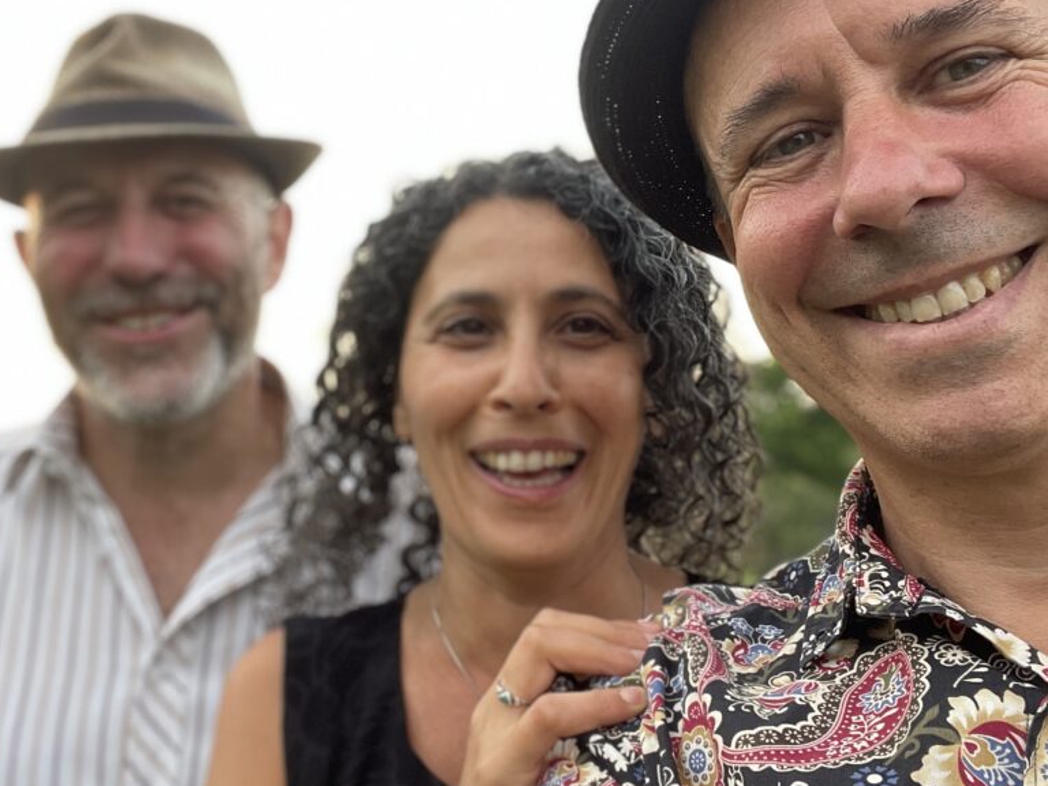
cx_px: 482
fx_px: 1211
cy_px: 344
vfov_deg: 35.9
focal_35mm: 40
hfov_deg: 46.8
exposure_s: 1/64
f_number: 2.2
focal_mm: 2.71
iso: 100
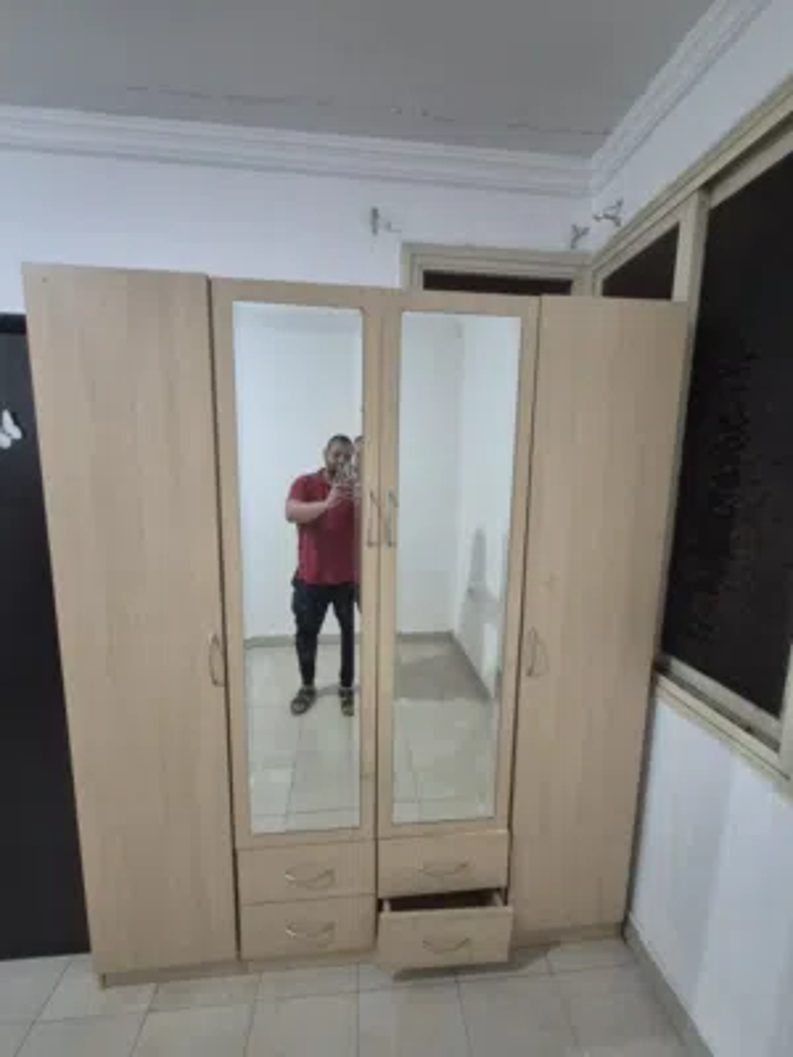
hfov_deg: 89.9
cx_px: 396
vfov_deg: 106.2
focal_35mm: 13
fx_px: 397
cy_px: 528
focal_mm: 1.74
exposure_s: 1/50
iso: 800
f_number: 2.2
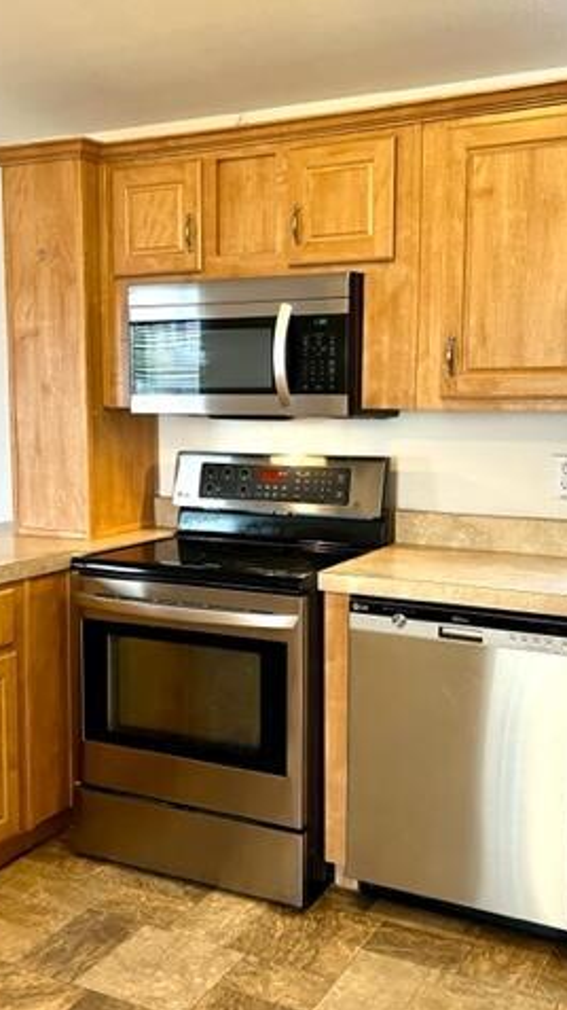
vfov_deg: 52.8
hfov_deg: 31.2
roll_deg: -0.2
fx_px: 1017
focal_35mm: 38
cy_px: 506
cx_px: 273
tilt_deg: -6.7
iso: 160
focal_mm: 5.7
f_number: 1.5
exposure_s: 1/60
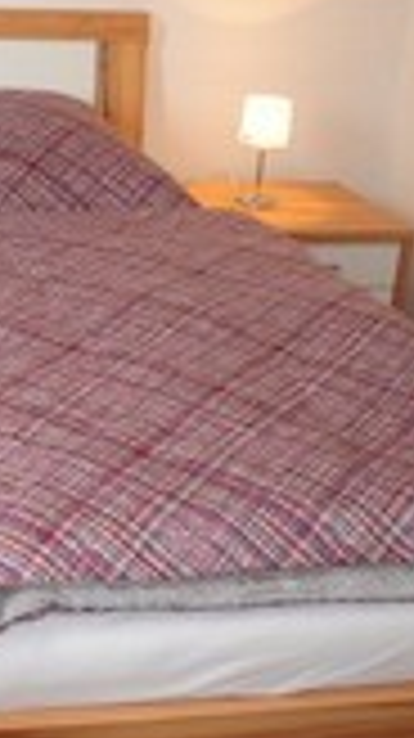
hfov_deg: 16.0
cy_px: 180
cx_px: -207
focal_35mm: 69
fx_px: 1349
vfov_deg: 30.1
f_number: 3.5
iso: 200
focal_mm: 18
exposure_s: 1/60
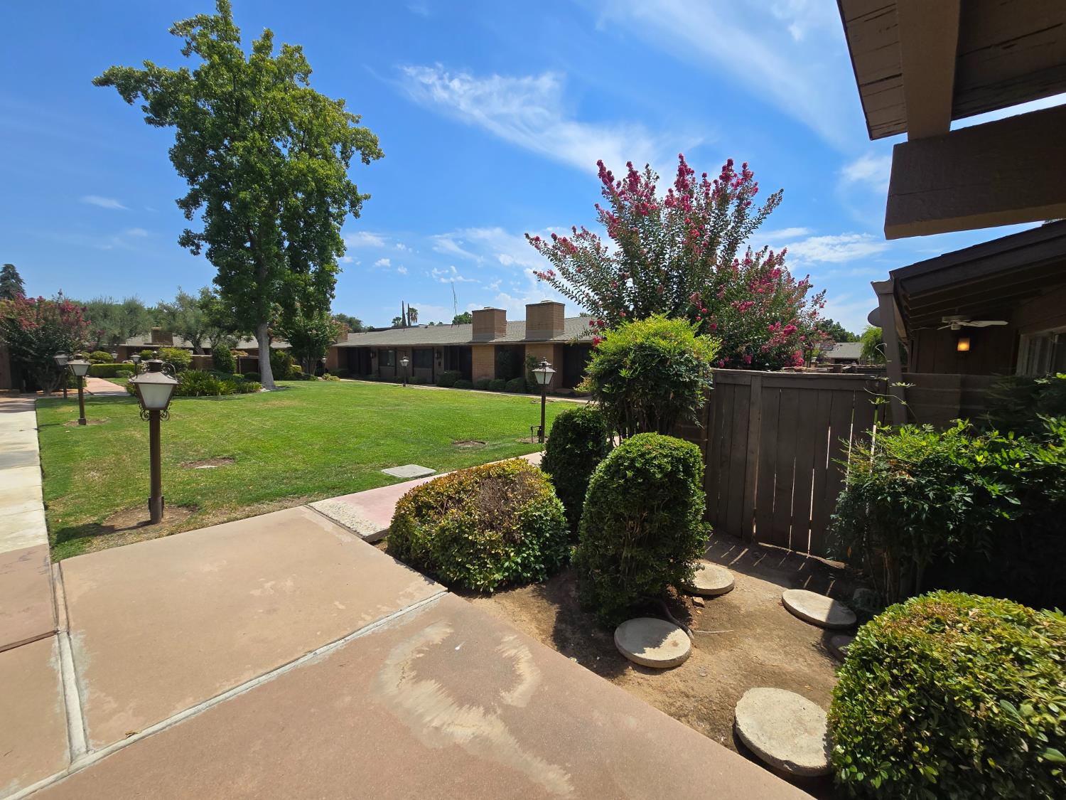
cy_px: 400
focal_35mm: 13
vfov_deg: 89.9
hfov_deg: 106.2
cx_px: 533
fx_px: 400
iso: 50
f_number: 2.2
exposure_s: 1/2600
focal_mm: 2.2
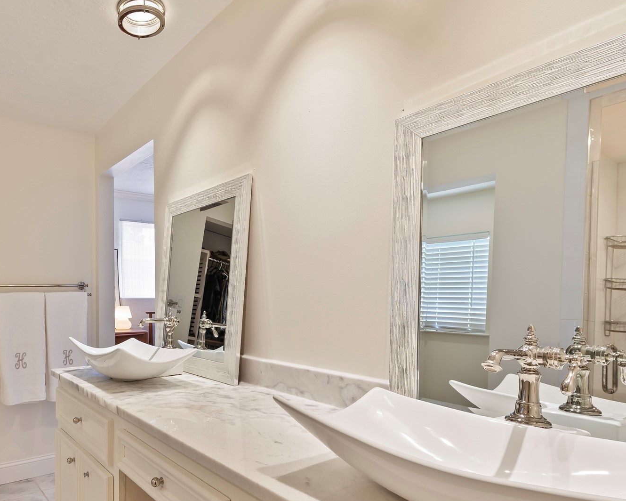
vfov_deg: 60.3
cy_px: 305
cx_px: 174
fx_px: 426
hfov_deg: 68.9
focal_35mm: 23
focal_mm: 15
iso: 125
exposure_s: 1/2.5
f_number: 6.3
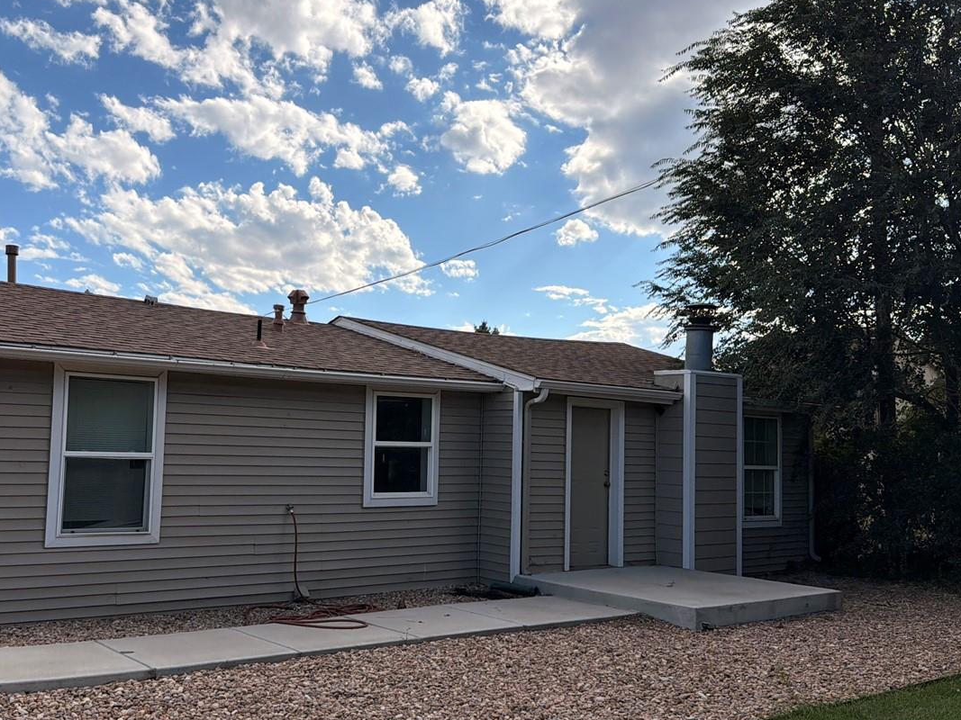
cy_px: 389
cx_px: 373
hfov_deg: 50.9
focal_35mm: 36
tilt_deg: +3.2
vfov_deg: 39.6
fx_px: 999
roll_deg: -1.2
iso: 80
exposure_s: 1/5714
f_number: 1.78
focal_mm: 6.76
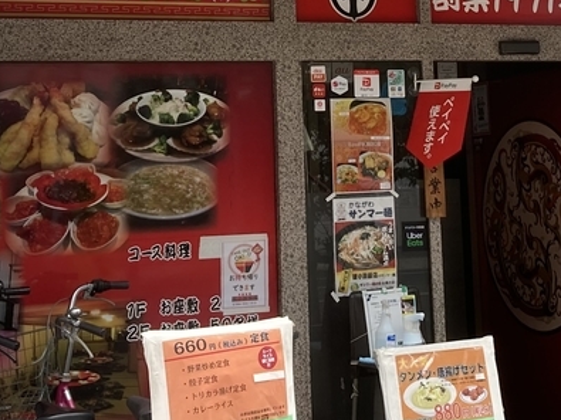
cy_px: 6
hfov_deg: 22.9
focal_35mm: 85
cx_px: 391
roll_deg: +0.1
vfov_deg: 17.0
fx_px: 1377
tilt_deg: +9.4
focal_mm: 3.99
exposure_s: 1/208
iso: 20
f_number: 1.8
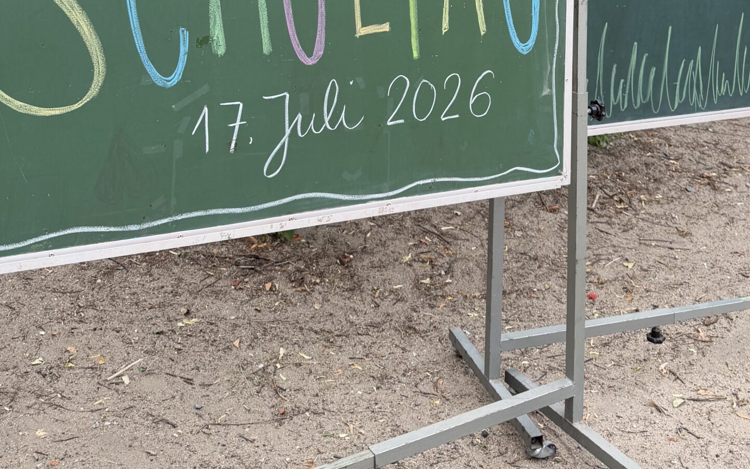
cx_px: 432
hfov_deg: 44.2
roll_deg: -0.5
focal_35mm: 45
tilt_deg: -3.0
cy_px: -82
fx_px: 920
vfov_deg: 25.8
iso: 80
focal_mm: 6.76
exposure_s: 1/547
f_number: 1.78
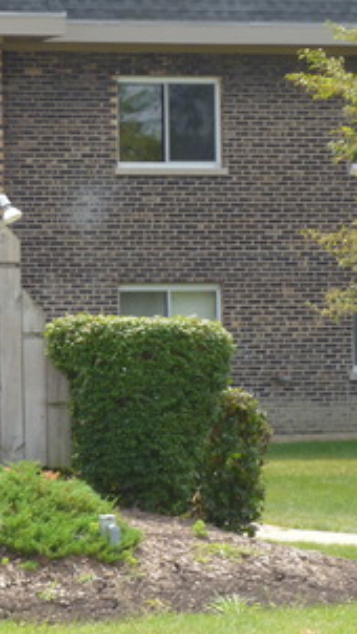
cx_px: -204
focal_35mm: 196
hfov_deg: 6.1
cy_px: 348
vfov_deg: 11.0
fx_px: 3297
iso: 80
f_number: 4.6
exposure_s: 1/160
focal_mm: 15.1
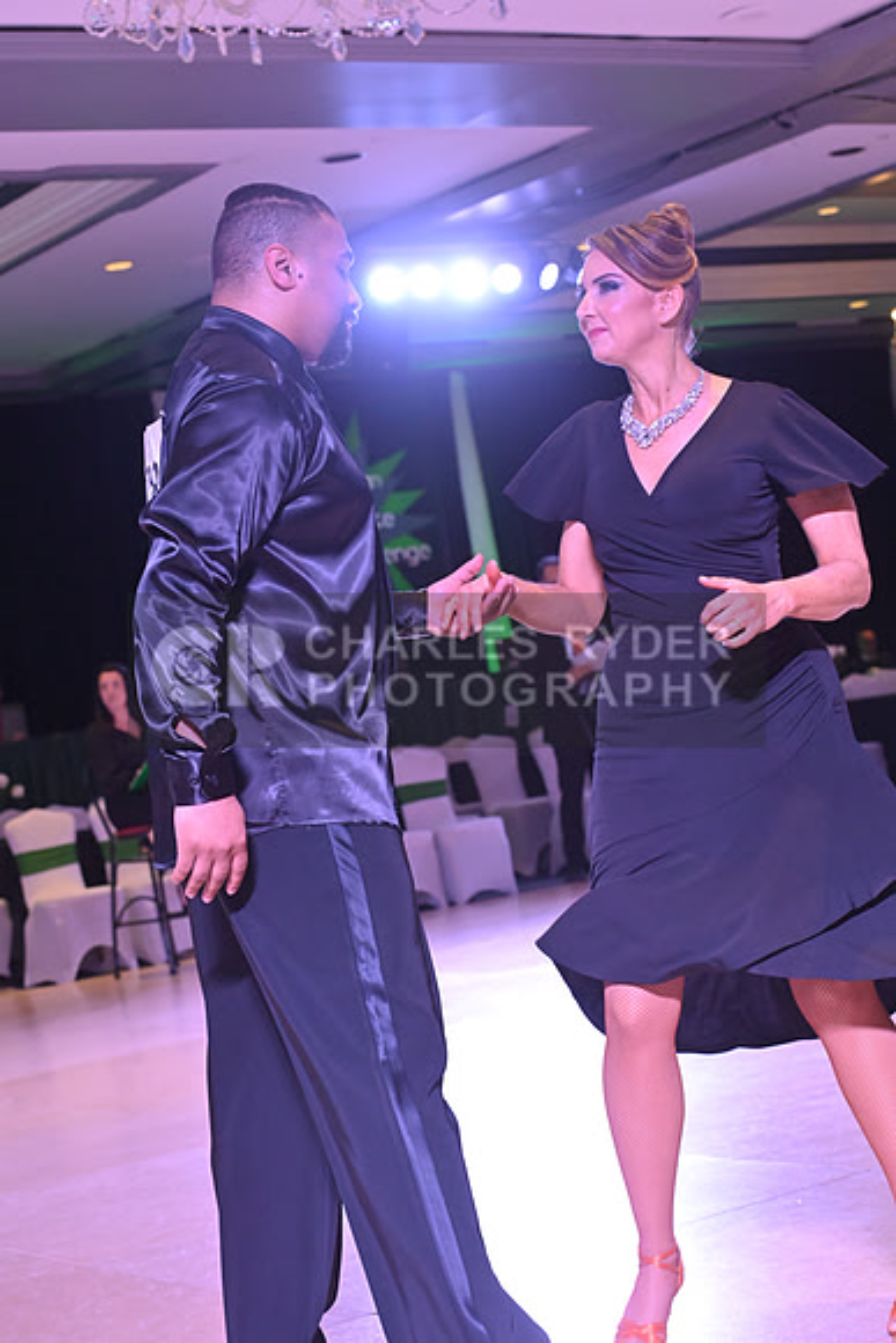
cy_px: 672
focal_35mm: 70
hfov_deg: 19.5
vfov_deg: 28.8
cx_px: 448
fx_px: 2612
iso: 5000
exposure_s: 1/400
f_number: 7.1
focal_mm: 70
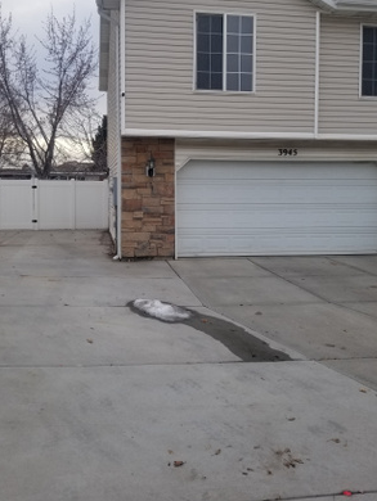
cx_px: 167
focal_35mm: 32
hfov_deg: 44.1
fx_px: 464
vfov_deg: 56.6
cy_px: 215
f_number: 1.7
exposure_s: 1/302
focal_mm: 4.25
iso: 50
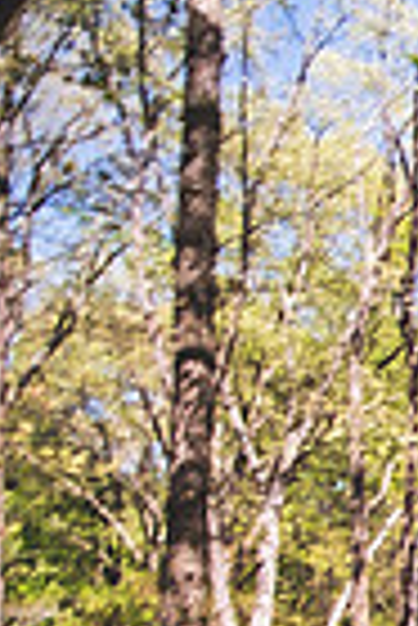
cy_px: 693
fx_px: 1094
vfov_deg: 28.8
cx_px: 1325
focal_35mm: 63
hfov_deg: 10.8
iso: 100
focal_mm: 14
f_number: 2.8
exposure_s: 1/400
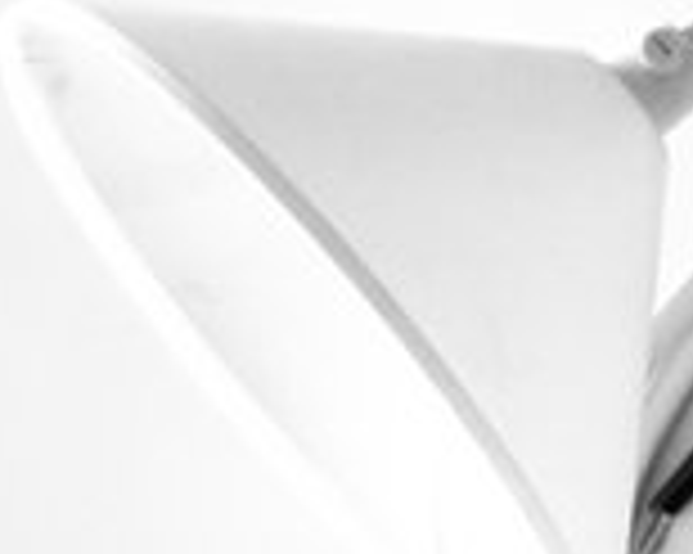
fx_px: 5411
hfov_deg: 7.0
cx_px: 1449
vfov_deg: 5.8
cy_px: 874
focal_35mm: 264
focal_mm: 6
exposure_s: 1/60
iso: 40
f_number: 2.4
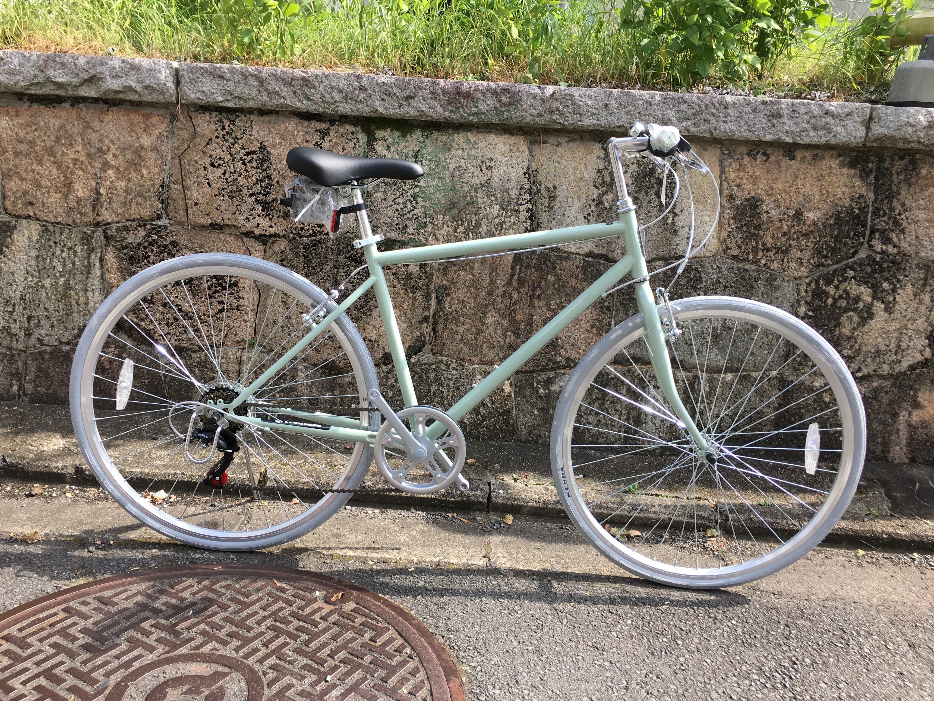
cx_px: 467
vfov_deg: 48.2
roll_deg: -3.6
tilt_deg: -18.3
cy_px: 350
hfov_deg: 61.7
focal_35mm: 29
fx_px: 782
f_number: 2.2
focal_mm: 4.15
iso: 25
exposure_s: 1/298
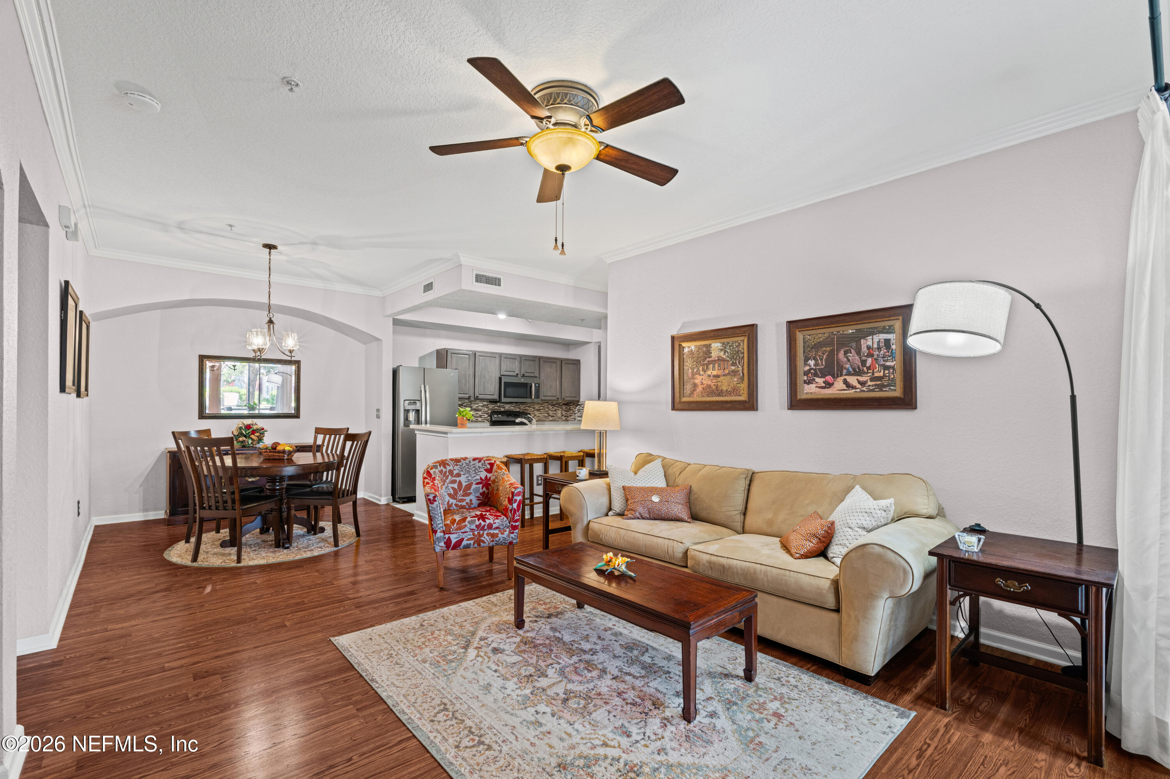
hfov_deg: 96.7
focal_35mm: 16
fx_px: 520
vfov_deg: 73.7
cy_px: 390
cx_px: 585
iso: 250
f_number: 9
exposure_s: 2
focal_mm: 16
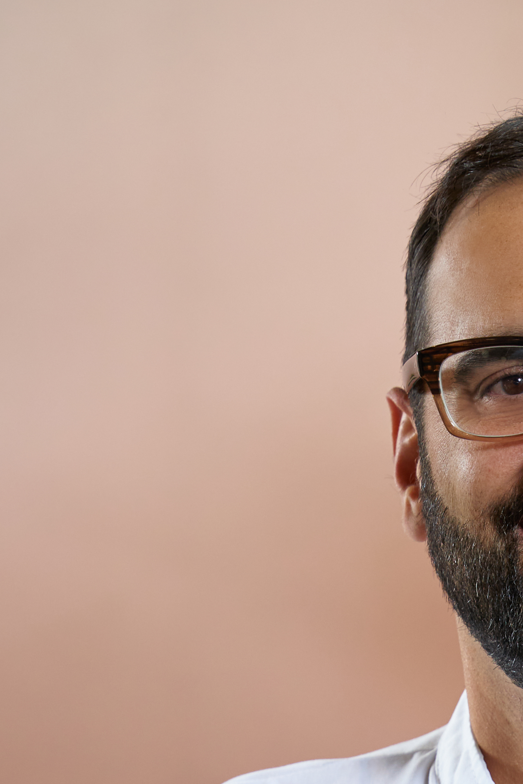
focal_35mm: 231
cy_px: 1138
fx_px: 5032
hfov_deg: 5.9
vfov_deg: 8.7
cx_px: 589
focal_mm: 70
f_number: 4
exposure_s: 1/160
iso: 250
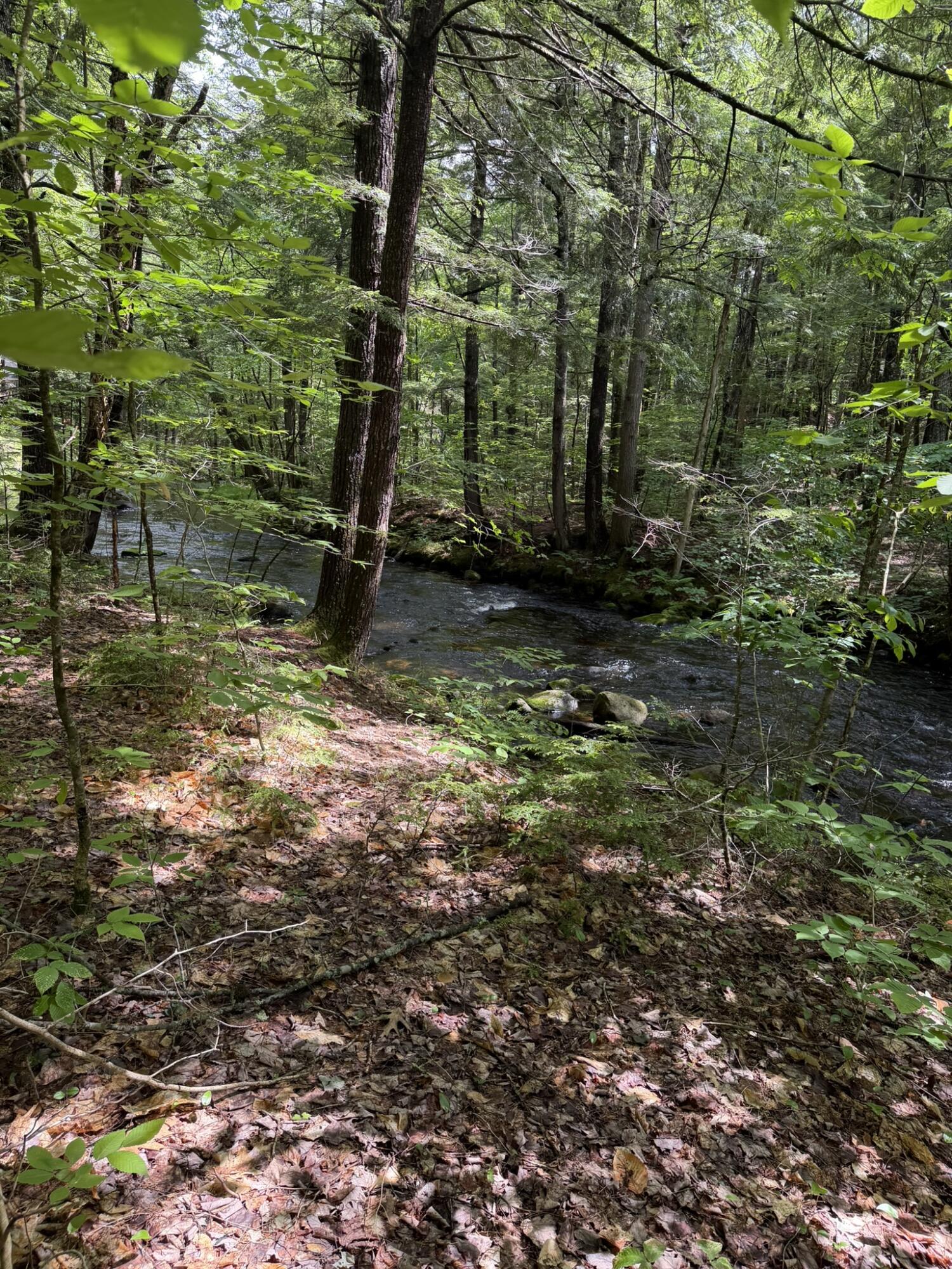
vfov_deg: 71.6
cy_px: 634
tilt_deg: -10.9
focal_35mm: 24
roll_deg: -3.9
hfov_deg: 56.8
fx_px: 880
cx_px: 476
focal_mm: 6.76
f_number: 1.78
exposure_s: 1/178
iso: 80
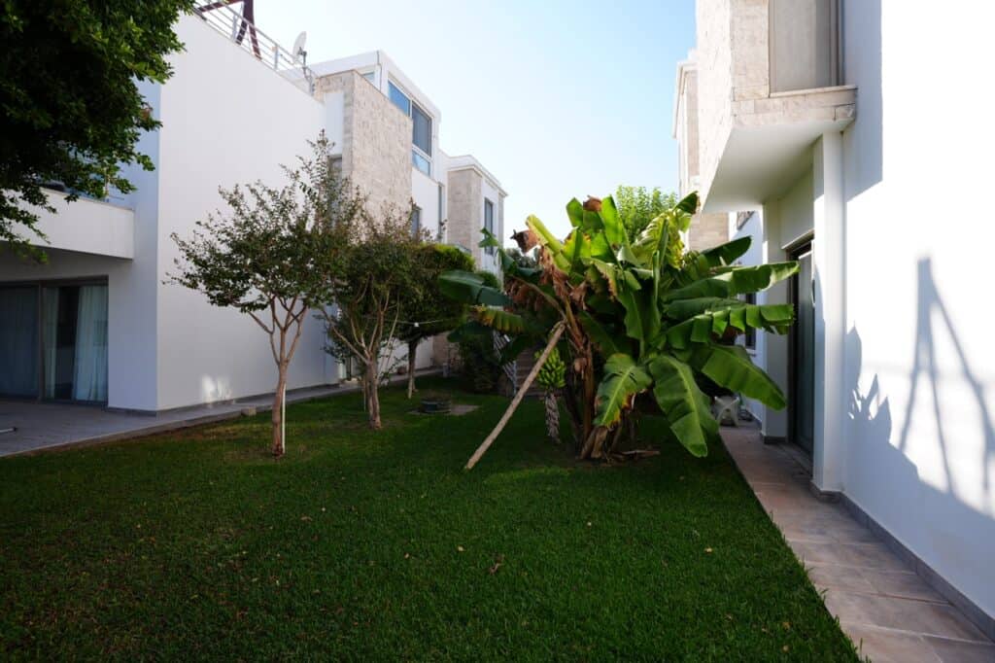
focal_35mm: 17
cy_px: 332
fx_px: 470
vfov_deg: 70.4
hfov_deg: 93.3
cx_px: 498
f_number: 8
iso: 100
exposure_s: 1/125
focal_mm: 17
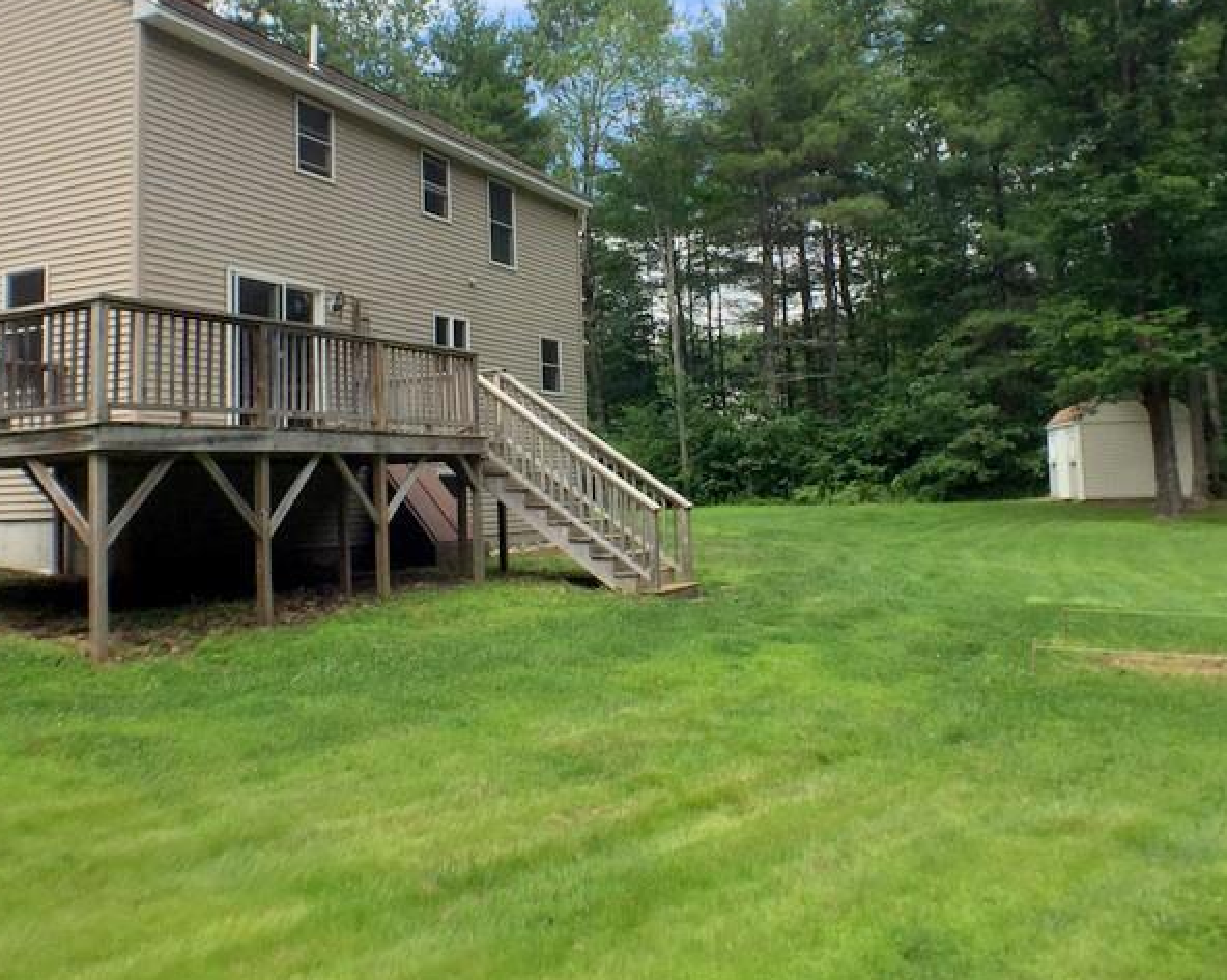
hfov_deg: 38.0
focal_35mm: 49
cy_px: 375
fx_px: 1779
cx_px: 572
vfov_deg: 30.7
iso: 32
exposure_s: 1/1980
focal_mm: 4.15
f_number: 2.2
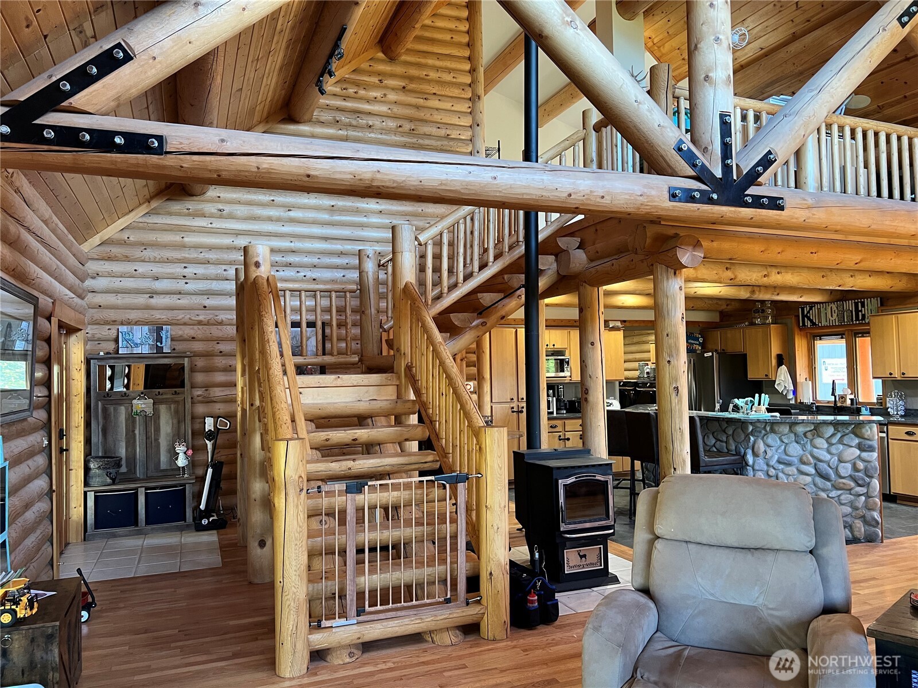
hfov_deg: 67.3
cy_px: 344
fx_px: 690
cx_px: 459
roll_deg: +1.3
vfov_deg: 53.1
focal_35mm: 26
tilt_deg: +1.9
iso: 250
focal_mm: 5.7
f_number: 1.5
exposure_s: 1/60
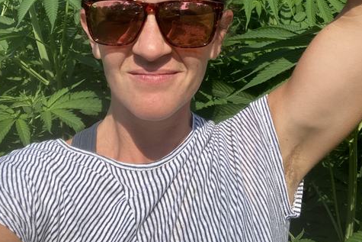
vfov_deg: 26.5
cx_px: 177
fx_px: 493
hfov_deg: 40.3
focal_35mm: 49
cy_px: 20
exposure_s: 1/758
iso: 20
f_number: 2.2
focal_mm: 2.87
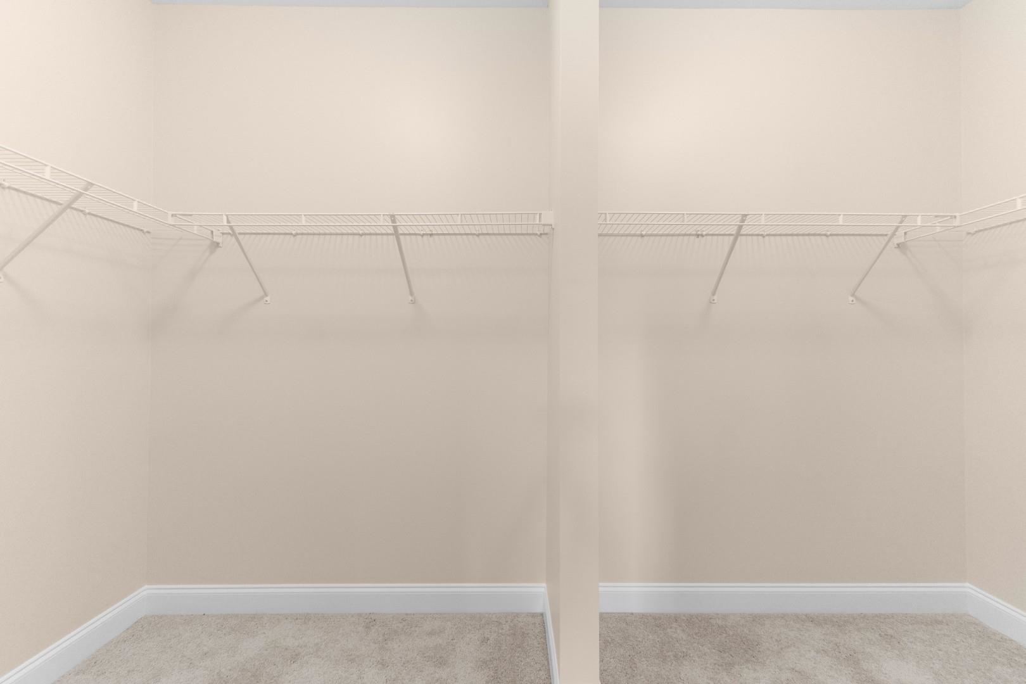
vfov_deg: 77.3
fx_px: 427
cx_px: 513
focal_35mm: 15
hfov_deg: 100.4
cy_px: 342
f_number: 4.5
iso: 100
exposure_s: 1/3
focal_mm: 10
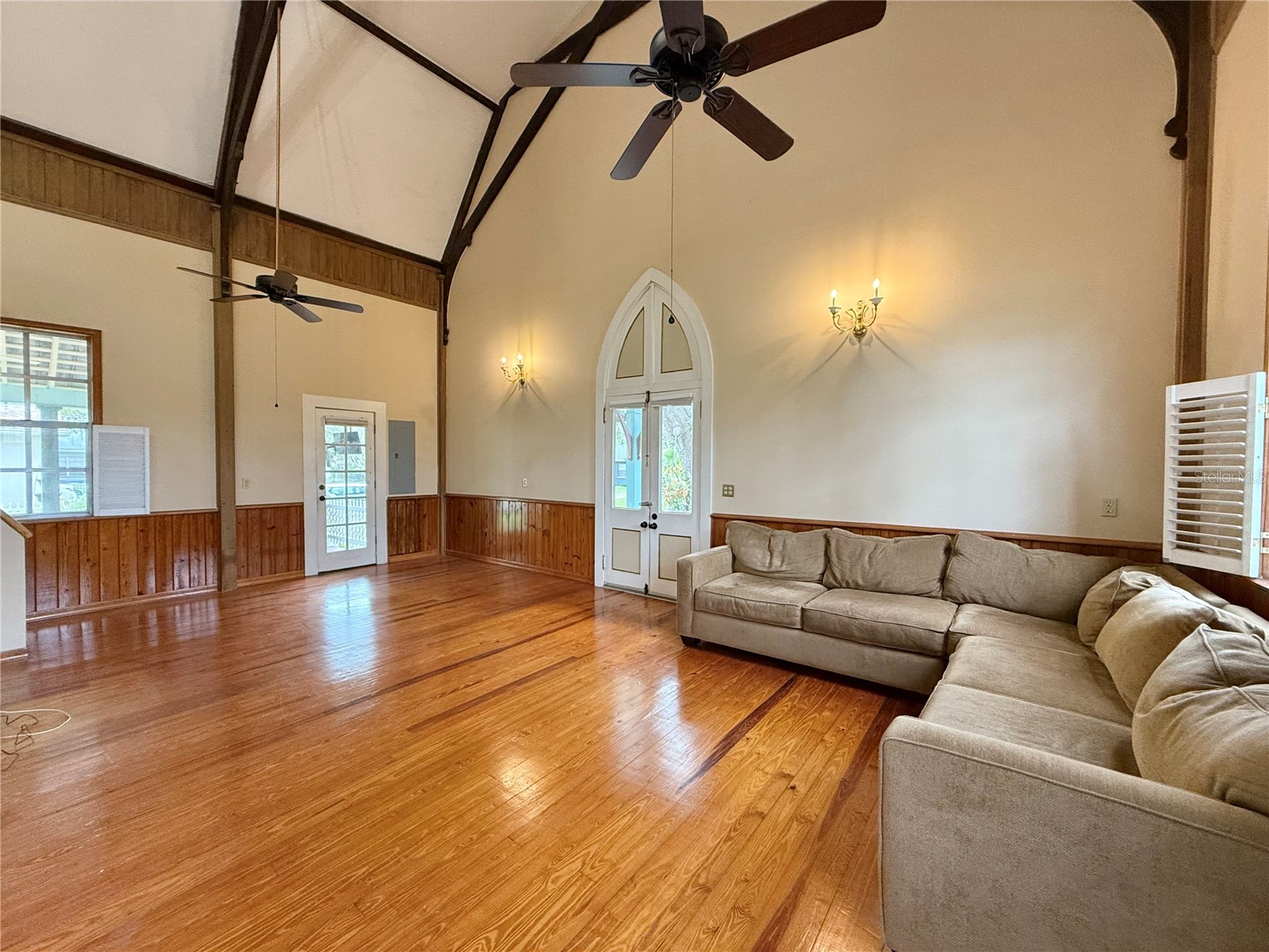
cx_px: 634
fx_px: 513
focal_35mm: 14
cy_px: 476
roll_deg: -0.5
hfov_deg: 102.1
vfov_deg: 85.7
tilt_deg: -1.1
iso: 500
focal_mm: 2.22
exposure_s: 1/60
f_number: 2.2
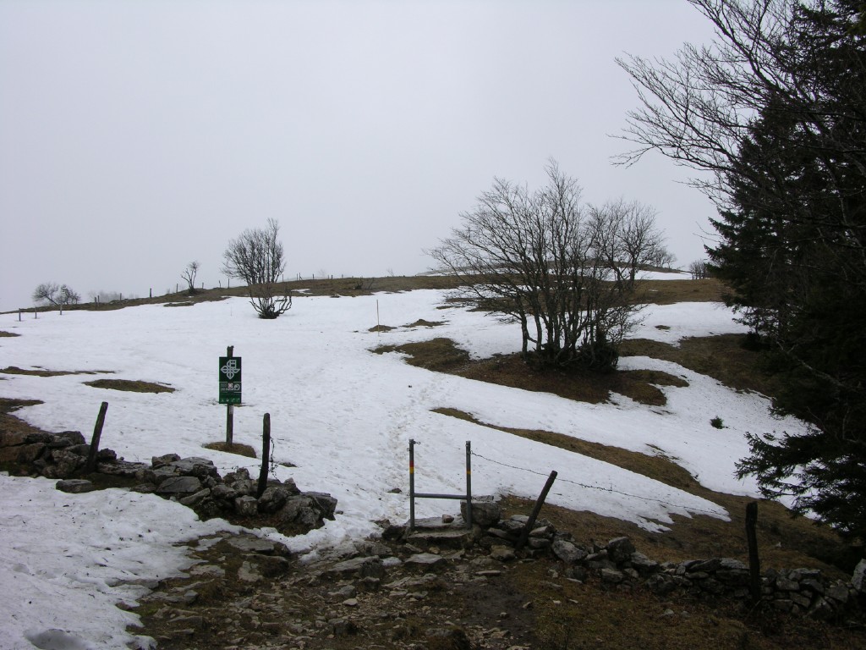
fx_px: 876
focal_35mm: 35
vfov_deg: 40.7
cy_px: 325
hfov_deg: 52.6
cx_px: 433
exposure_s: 1/210
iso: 50
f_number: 6.3
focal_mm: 8.9
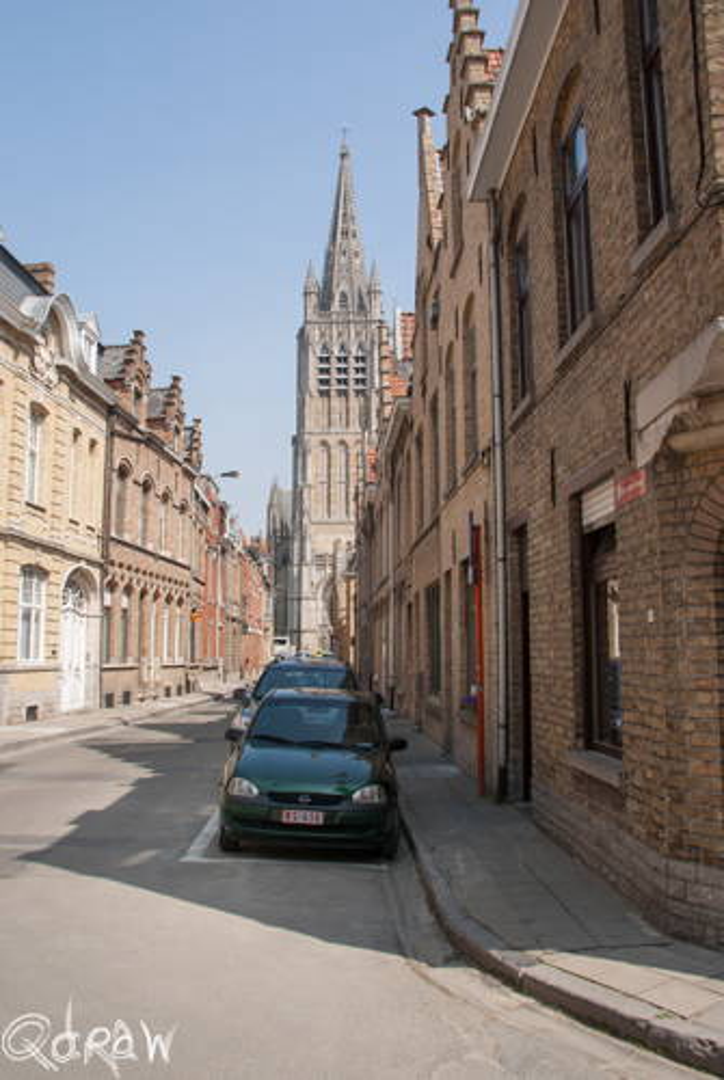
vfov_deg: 67.3
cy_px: 540
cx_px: 362
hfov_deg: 48.1
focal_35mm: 27
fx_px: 812
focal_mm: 18
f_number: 10
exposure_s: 1/125
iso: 100
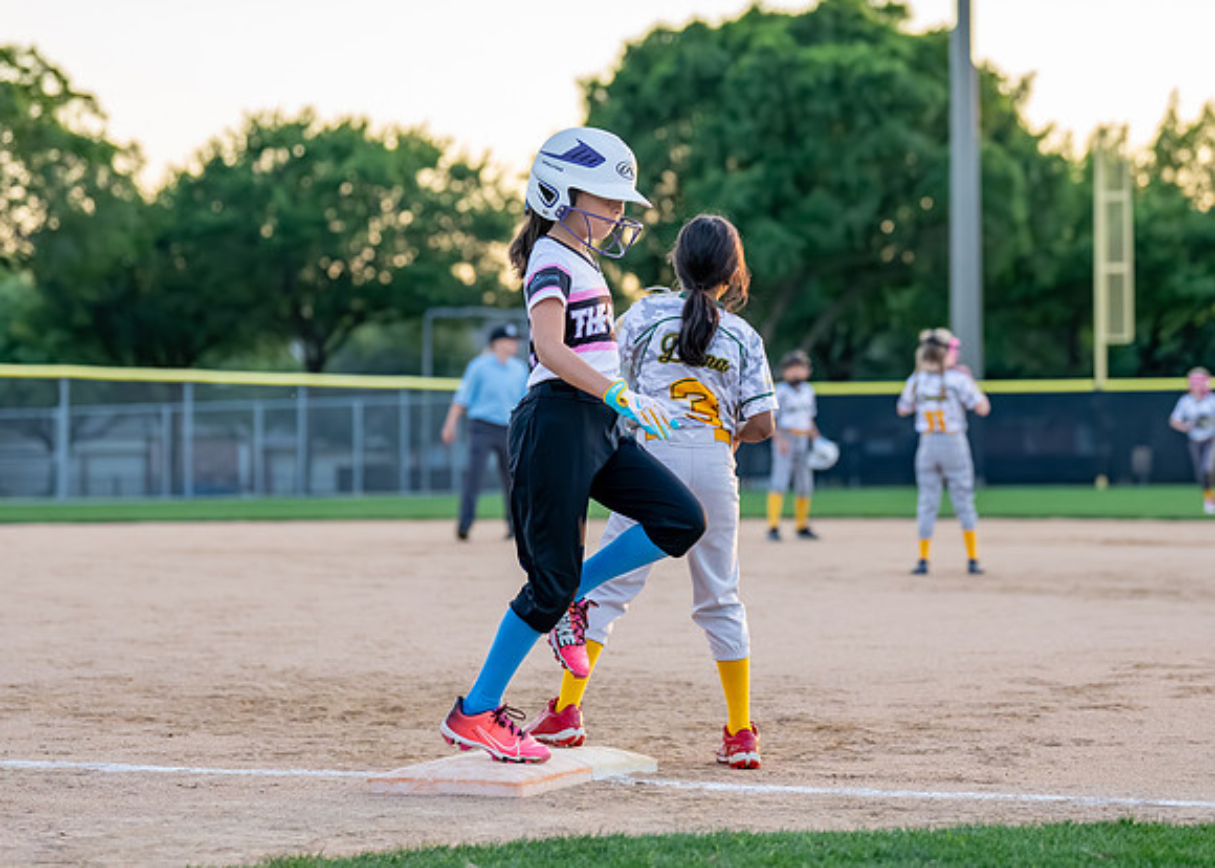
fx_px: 4182
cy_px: 349
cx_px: 601
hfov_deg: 16.5
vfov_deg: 11.8
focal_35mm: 121
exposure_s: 1/2000
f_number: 2.8
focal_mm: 88
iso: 1600
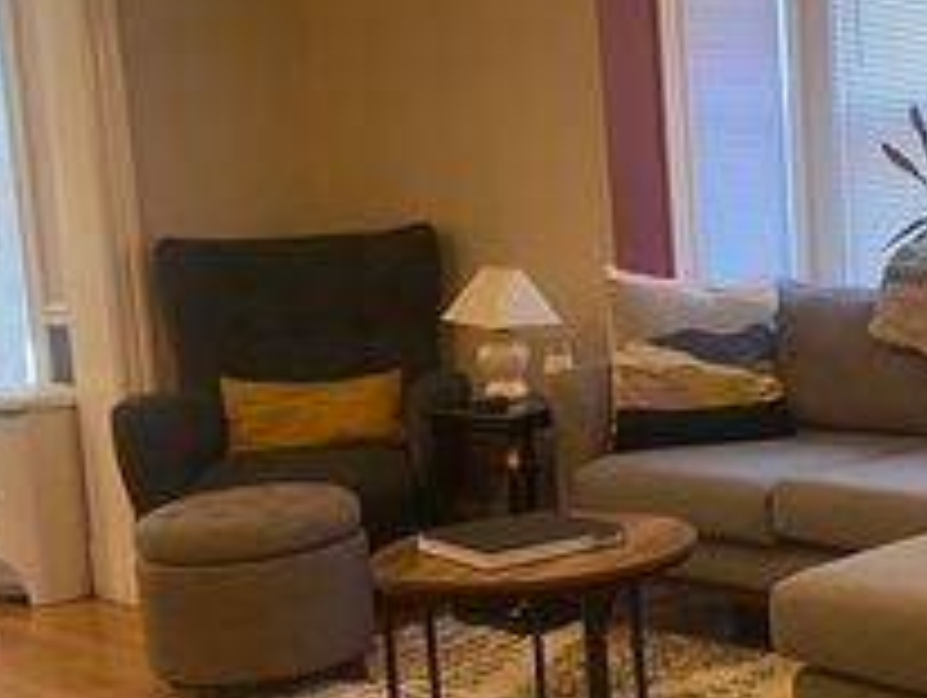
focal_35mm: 63
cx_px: 734
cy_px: 430
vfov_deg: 23.3
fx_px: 1689
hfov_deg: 30.0
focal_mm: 4.25
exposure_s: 1/60
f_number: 1.8
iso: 200
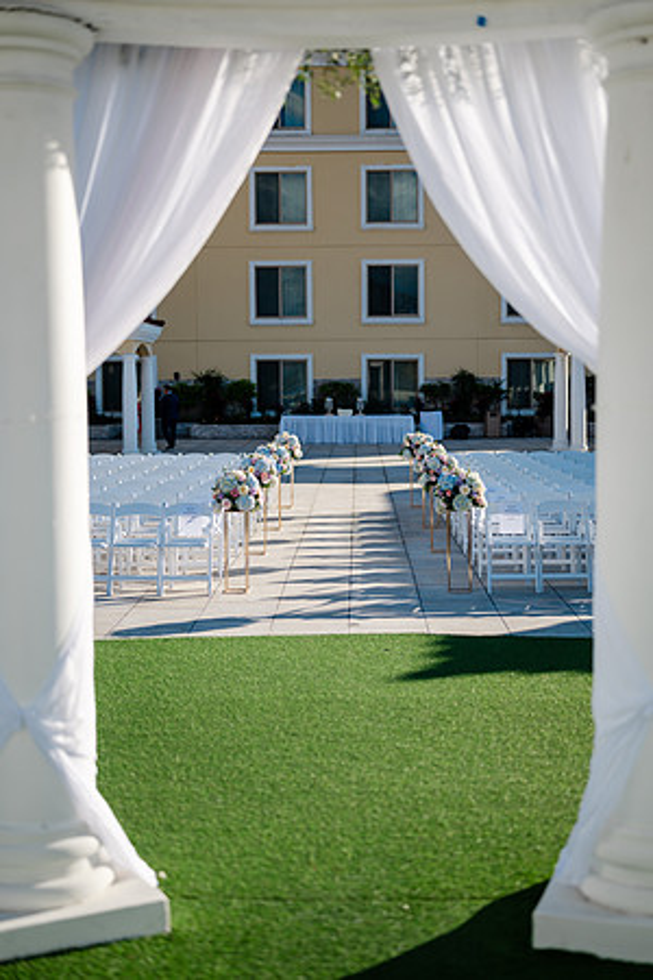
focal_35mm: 50
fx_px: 1360
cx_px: 326
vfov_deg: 39.6
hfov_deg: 27.0
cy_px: 490
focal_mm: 50
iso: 64
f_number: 1.8
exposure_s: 1/3200
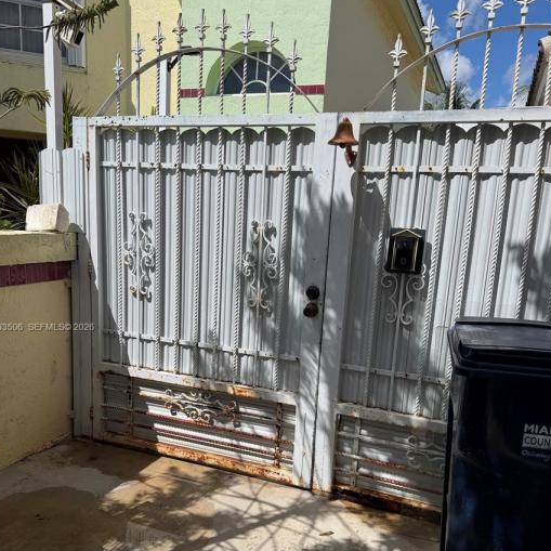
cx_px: 266
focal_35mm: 30
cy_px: 328
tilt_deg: -13.1
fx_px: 540
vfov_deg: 53.7
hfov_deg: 54.0
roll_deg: -2.8
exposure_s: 1/9091
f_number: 1.78
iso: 80
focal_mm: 6.76
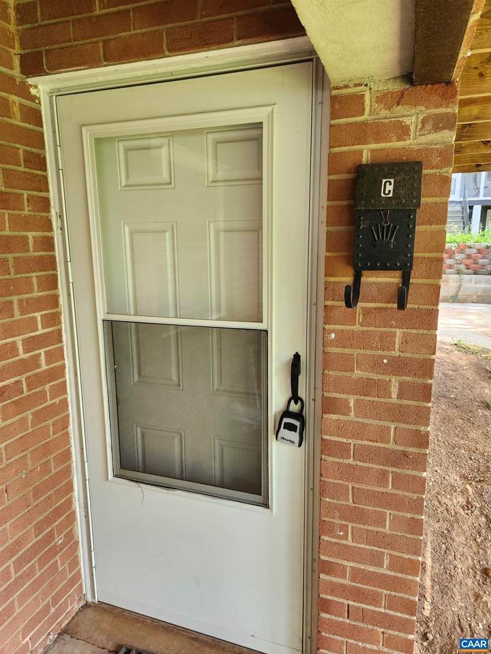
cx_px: 246
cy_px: 327
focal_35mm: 23
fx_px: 435
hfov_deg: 58.9
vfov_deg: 73.9
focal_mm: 5.4
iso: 160
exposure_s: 1/180
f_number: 1.8
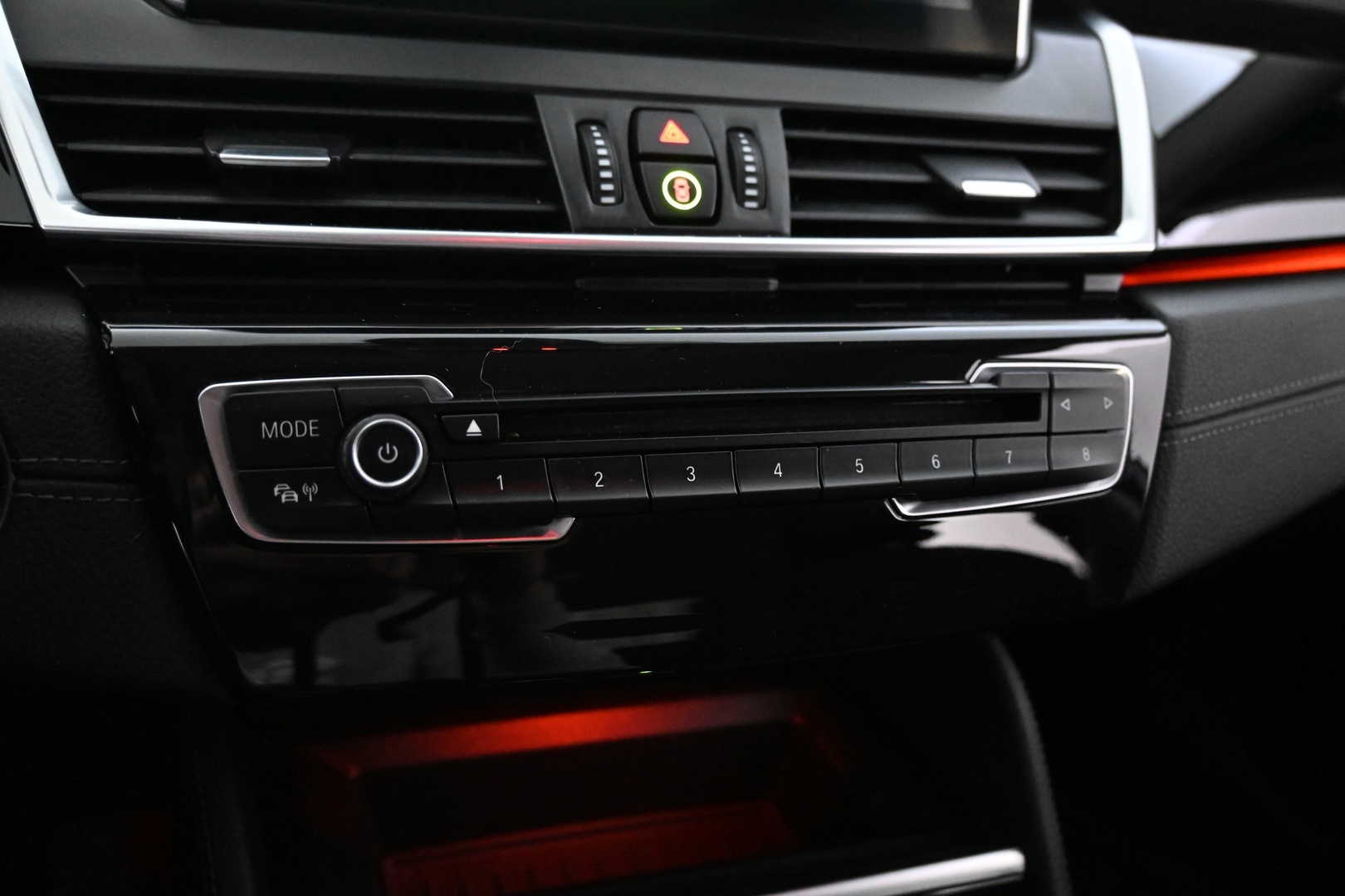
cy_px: 448
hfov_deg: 63.2
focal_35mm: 29
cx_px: 672
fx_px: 1093
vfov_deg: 44.6
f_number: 3.8
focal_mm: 19.5
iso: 6400
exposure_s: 1/30
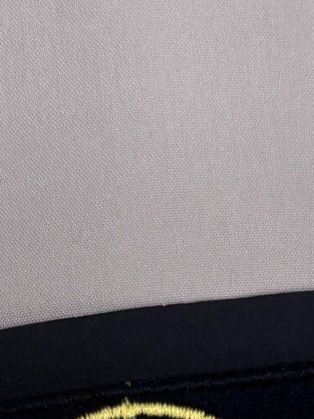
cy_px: 736
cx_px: 195
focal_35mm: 122
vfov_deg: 14.4
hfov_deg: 12.1
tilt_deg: -15.4
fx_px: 1476
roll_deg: -2.5
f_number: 1.78
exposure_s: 1/60
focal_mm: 6.76
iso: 320
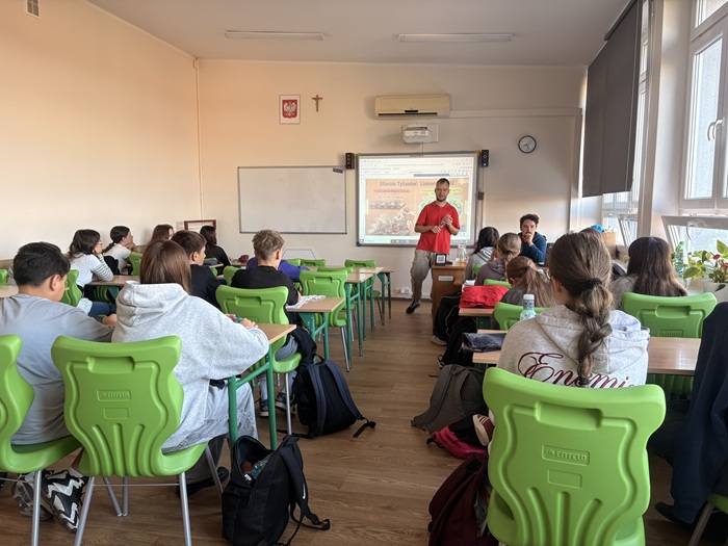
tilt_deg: -6.5
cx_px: 364
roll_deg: -0.3
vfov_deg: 53.1
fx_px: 547
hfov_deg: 67.3
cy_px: 273
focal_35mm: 26
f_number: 1.6
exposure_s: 1/101
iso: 125
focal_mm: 5.96
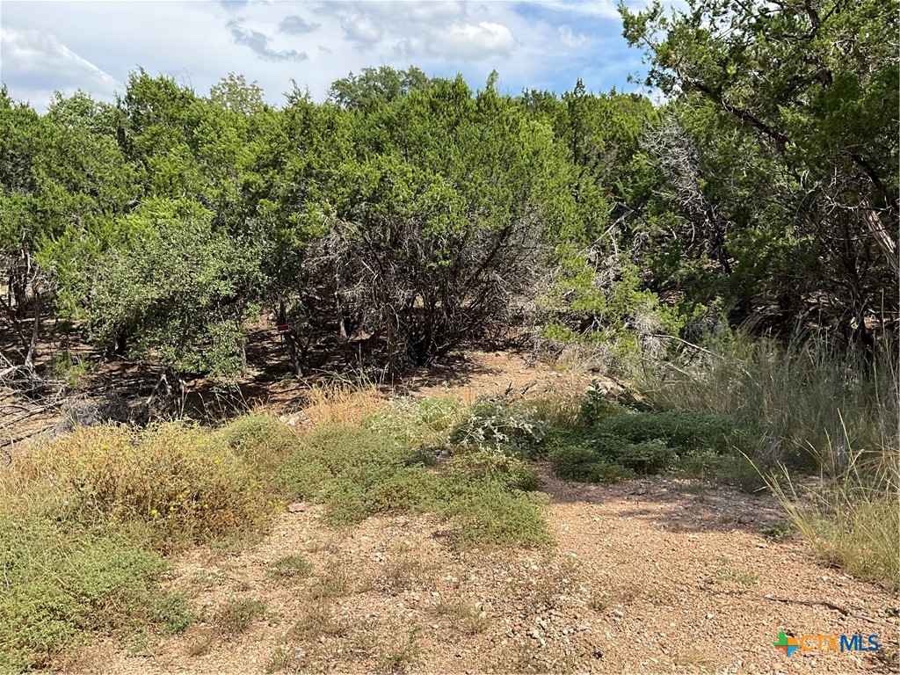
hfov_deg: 61.7
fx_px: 754
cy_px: 338
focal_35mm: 29
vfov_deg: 48.2
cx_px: 450
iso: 25
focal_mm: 3
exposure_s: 1/1412
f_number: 1.8
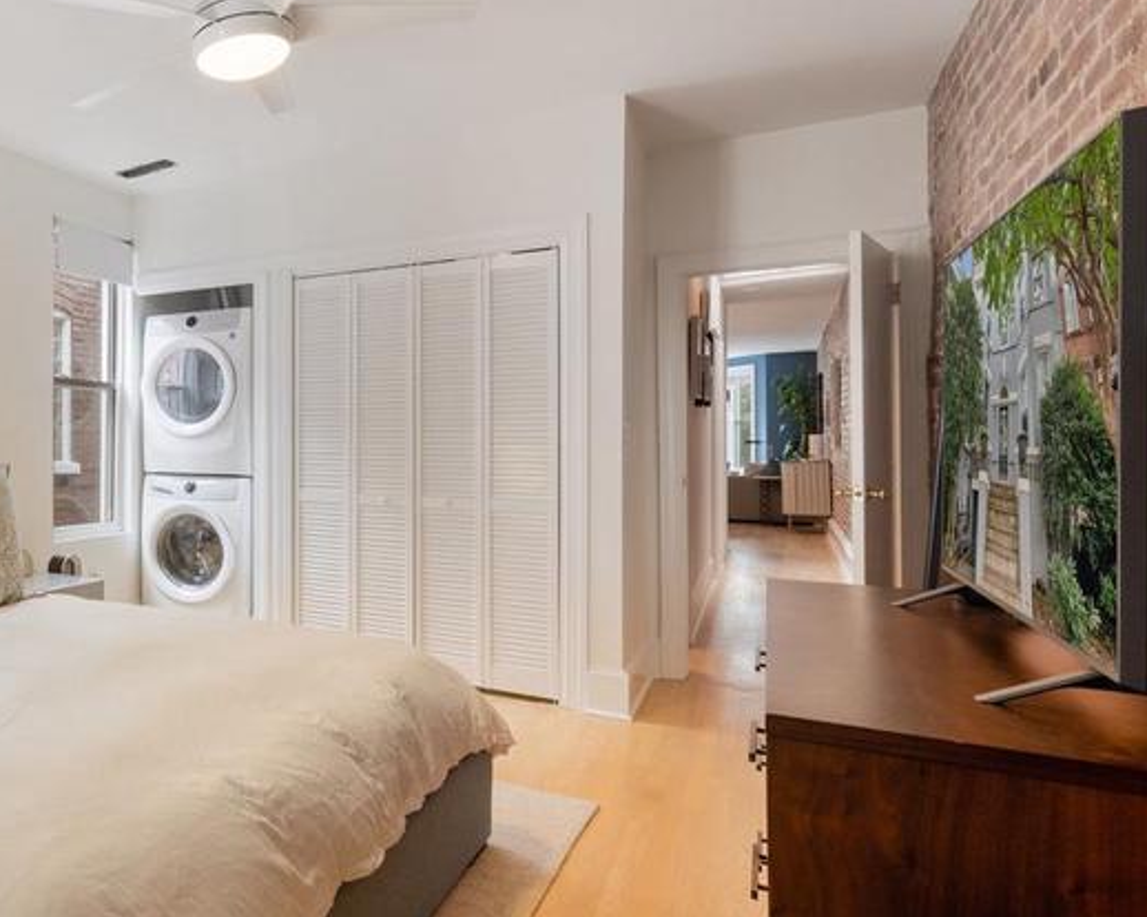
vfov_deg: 54.9
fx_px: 882
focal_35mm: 26
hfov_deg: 53.1
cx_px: 16
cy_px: 437
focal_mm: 14
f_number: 7.1
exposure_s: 1/5
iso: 400
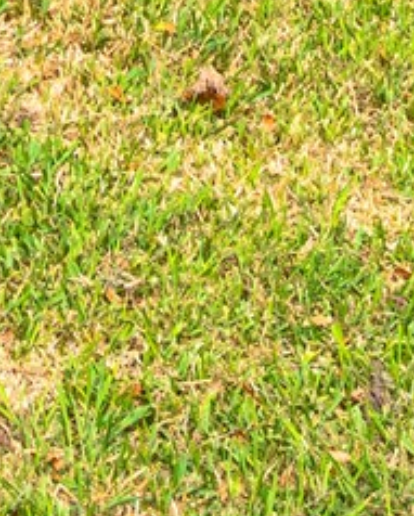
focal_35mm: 154
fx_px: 2354
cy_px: -1010
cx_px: -336
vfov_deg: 9.7
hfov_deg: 9.5
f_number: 13
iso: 125
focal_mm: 18
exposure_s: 1/100
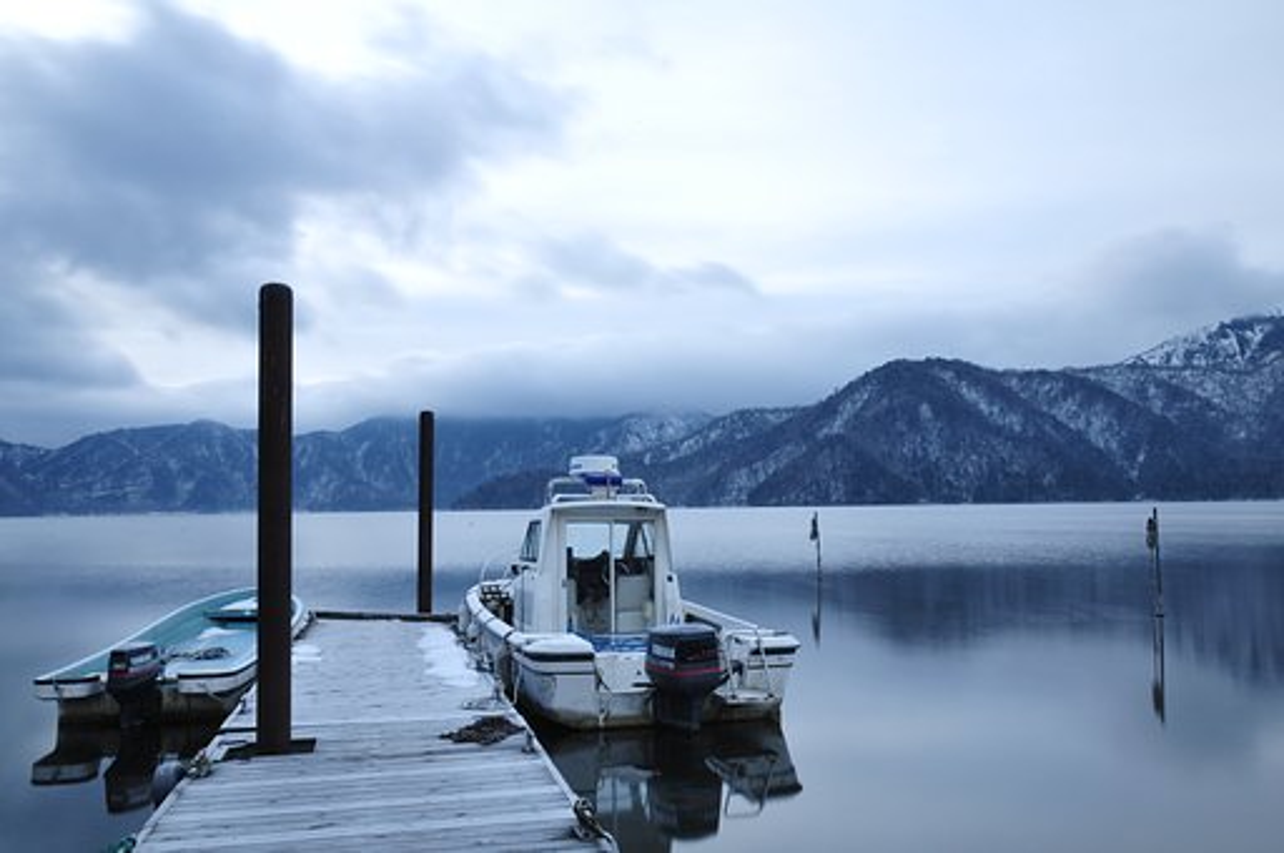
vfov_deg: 39.9
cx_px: 642
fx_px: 1175
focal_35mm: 33
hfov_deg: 57.3
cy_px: 426
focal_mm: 22
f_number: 25
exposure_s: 4
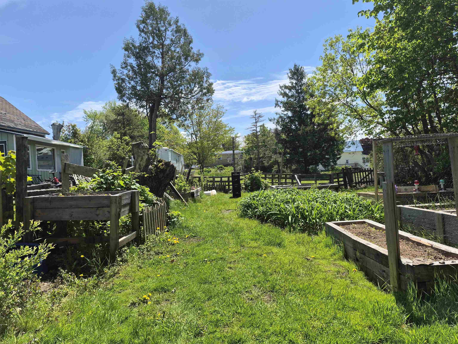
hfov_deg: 73.9
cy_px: 172
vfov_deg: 58.9
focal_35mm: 23
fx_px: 304
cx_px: 229
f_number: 1.8
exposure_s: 1/4976
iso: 80
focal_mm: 5.4
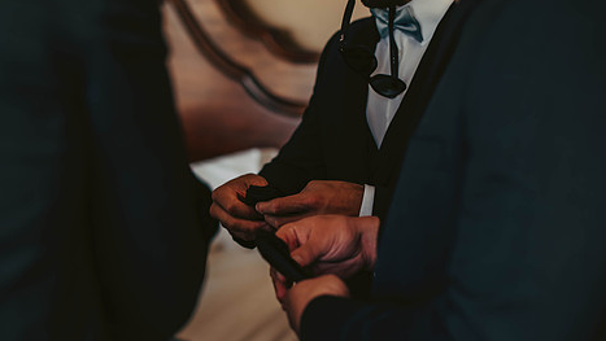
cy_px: 190
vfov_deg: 18.5
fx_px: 1045
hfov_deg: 32.2
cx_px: 236
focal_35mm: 65
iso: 500
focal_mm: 50
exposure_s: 1/160
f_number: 2
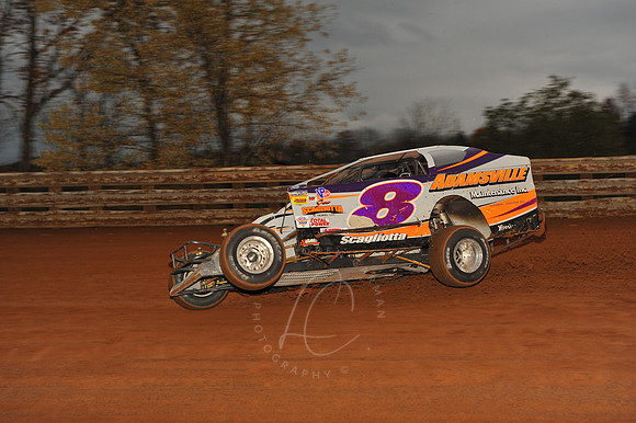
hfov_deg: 28.9
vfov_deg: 19.4
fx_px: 1236
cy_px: 212
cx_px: 318
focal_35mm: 70
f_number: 7.1
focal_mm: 70
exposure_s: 1/320
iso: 800
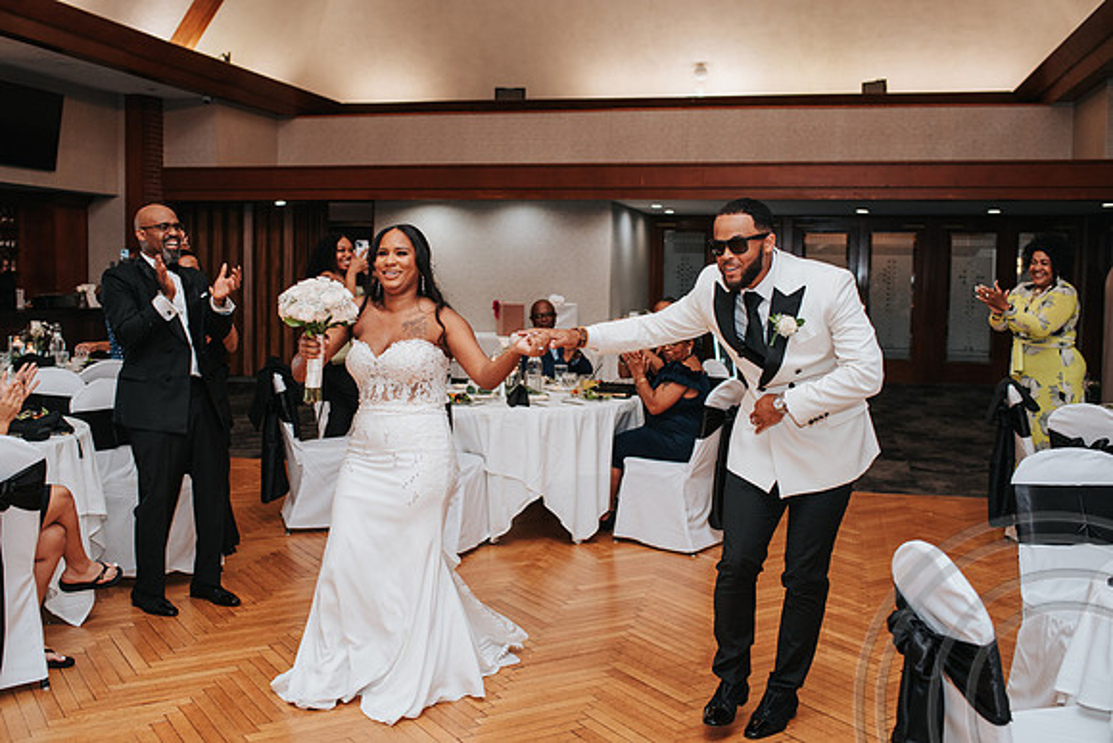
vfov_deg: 35.8
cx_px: 537
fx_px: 1150
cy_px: 358
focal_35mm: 37
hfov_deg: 51.6
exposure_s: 1/200
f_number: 3.2
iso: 1000
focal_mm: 35
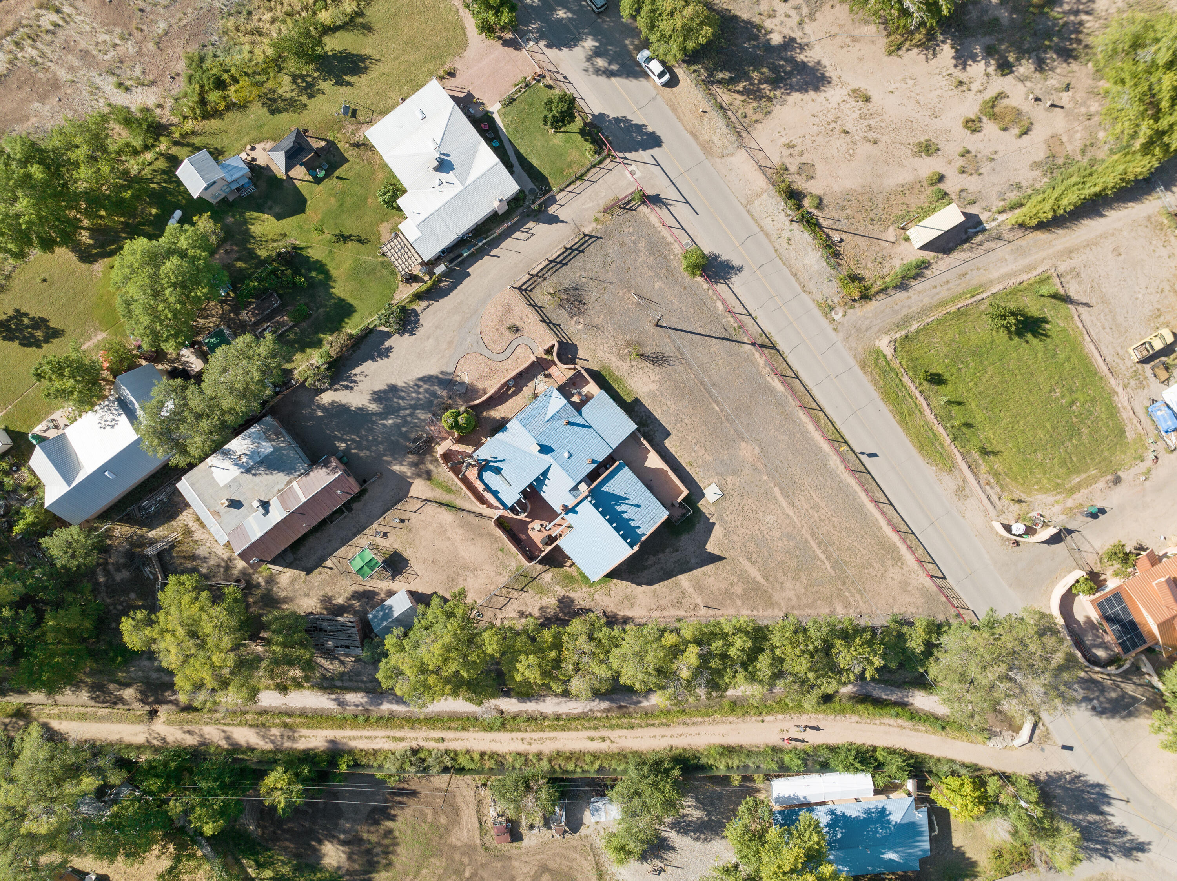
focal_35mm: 24
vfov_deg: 56.8
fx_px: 816
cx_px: 588
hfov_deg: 71.6
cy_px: 440
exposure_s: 1/1250
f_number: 2.8
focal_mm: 12.29
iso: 140
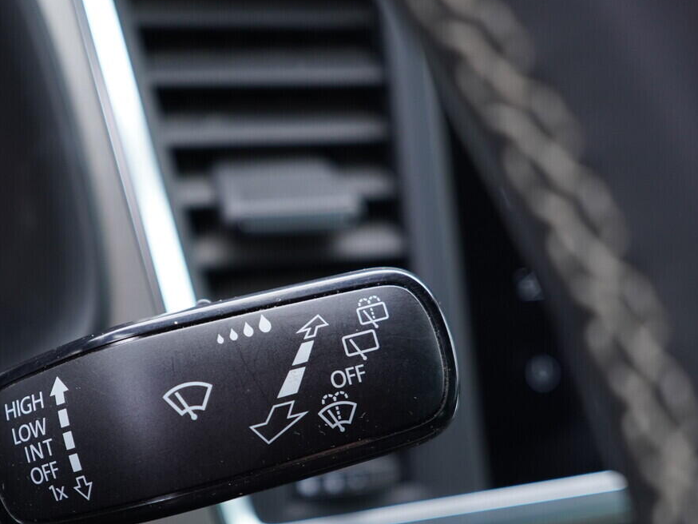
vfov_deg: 25.5
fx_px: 1150
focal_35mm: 57
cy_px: 352
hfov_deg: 33.6
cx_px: 254
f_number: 2.8
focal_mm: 24
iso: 400
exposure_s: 1/40
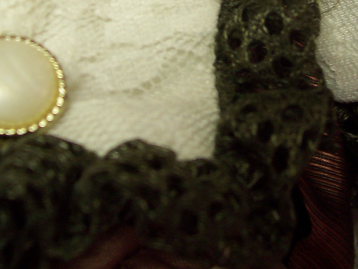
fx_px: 796
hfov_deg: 25.2
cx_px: 235
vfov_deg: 18.6
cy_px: -6
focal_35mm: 77
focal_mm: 5.6
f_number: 2.8
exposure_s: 1/45
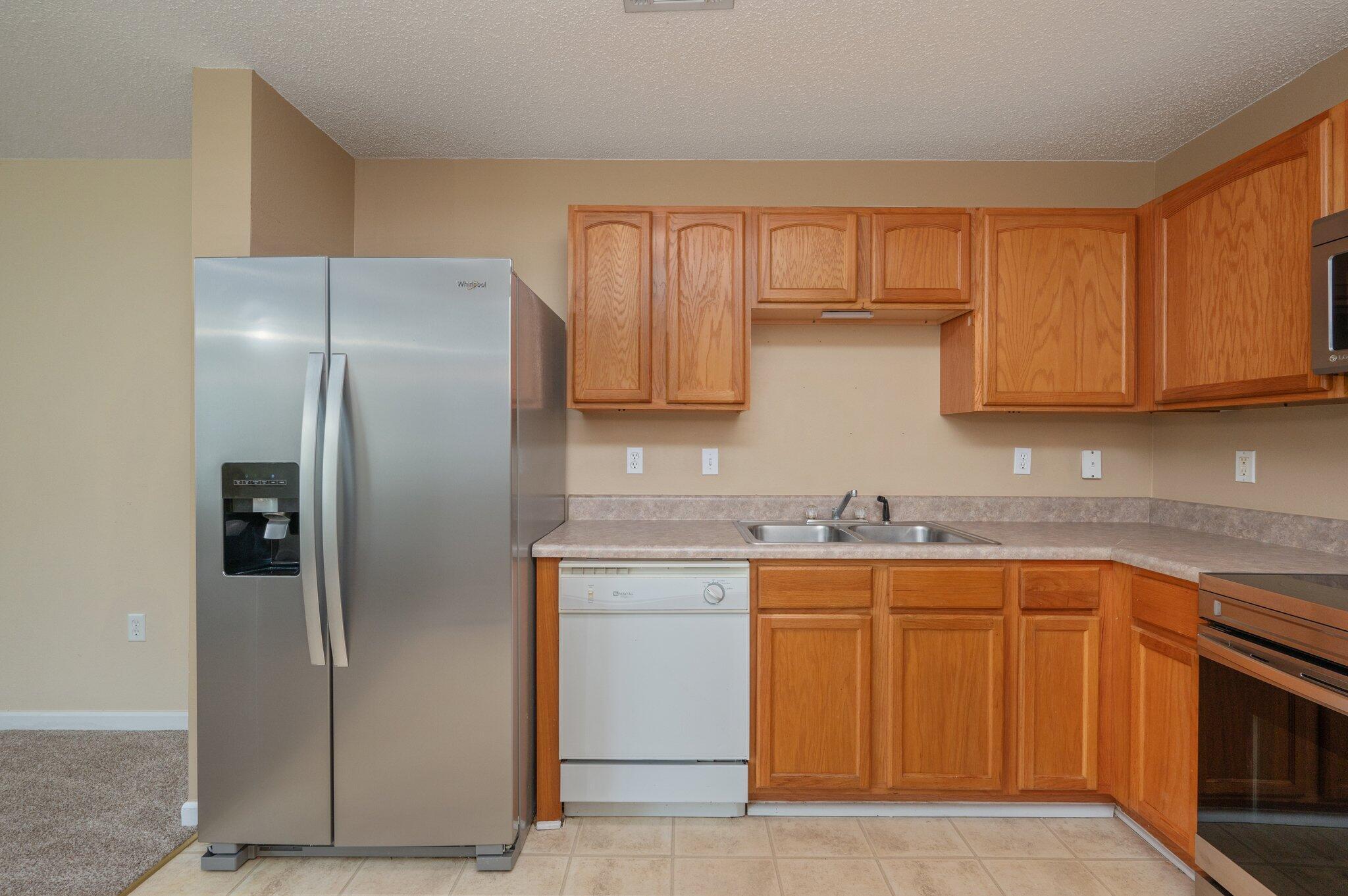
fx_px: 580
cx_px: 674
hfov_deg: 98.6
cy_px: 448
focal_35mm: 16
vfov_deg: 75.4
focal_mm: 15.5
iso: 500
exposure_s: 1/30
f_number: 9
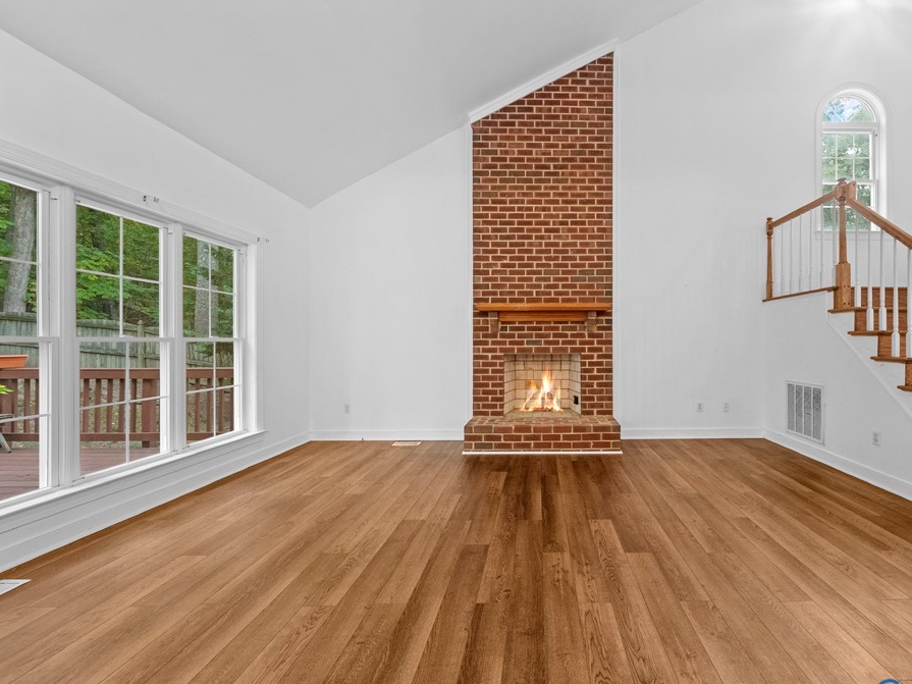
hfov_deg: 100.9
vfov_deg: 85.6
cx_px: 542
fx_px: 369
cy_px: 355
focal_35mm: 14
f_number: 5.6
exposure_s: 1/13
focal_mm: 12
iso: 2000
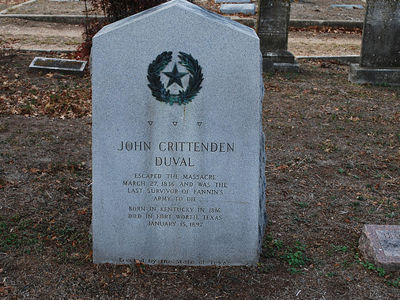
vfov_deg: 27.5
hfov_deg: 36.1
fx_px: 612
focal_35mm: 53
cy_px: 152
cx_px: 172
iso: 100
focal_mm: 32
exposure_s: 1/160
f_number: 6.3
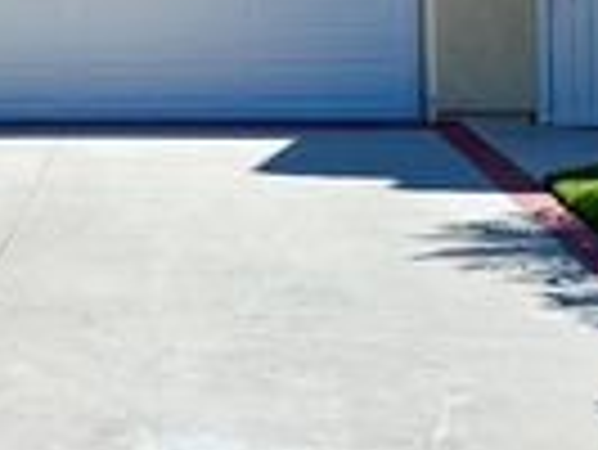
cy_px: 34
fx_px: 1556
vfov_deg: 16.2
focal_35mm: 90
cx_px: -225
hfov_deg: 19.6
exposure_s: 1/6211
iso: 80
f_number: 1.78
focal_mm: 6.86
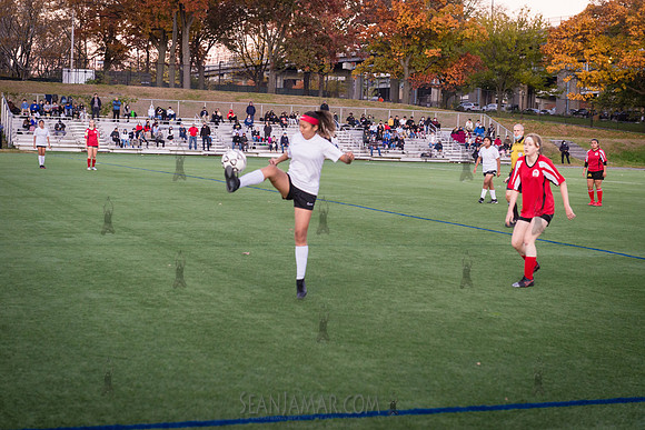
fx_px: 1254
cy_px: 215
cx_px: 322
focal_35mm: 70
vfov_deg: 19.5
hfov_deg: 28.8
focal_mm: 70
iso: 2000
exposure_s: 1/320
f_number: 5
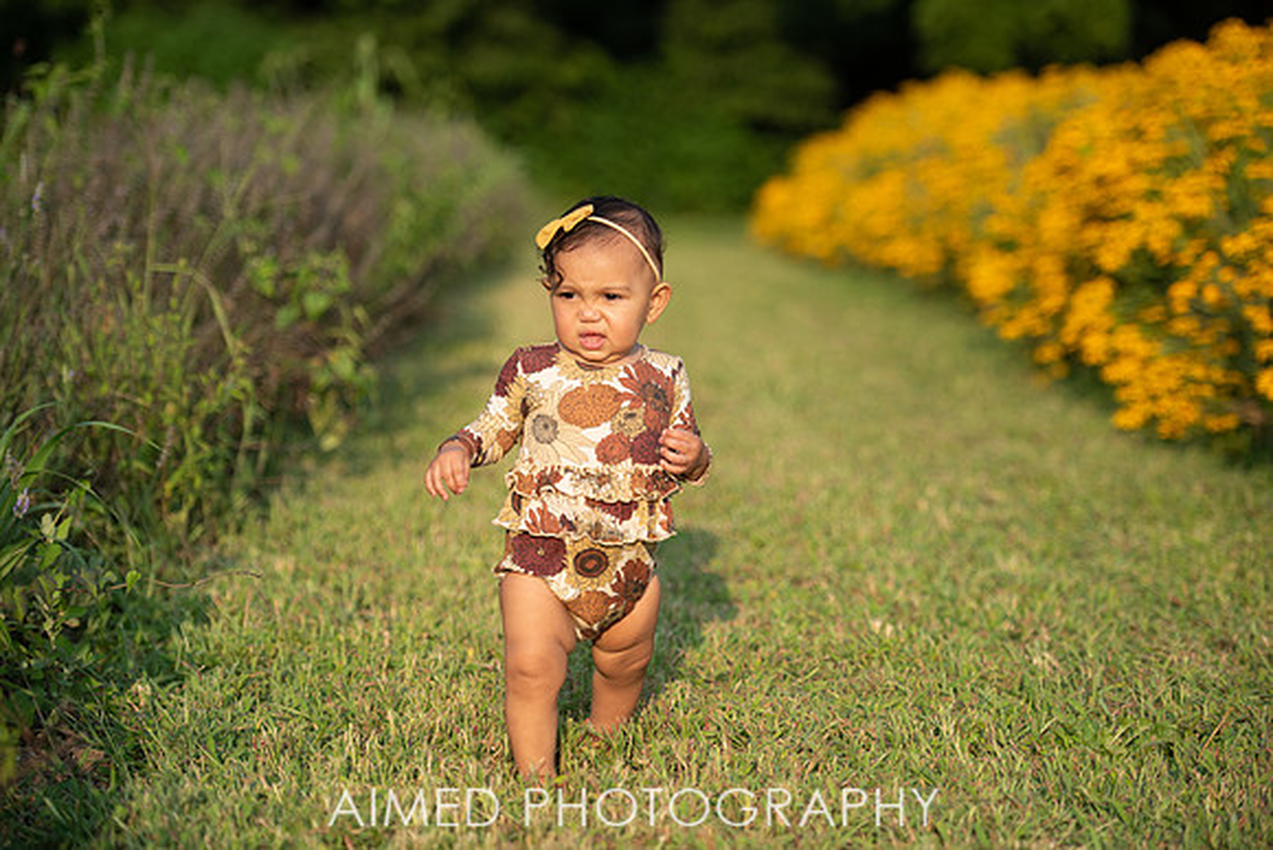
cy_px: 425
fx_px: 3909
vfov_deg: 12.4
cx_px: 636
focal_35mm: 111
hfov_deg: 18.5
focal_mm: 110
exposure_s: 1/640
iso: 64
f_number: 2.8
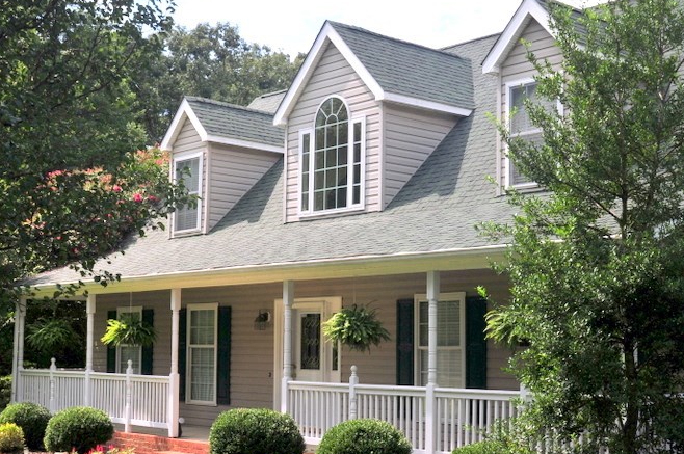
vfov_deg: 24.1
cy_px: 289
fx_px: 1063
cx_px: 399
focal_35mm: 56
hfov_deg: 35.6
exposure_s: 1/250
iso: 200
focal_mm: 24
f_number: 8
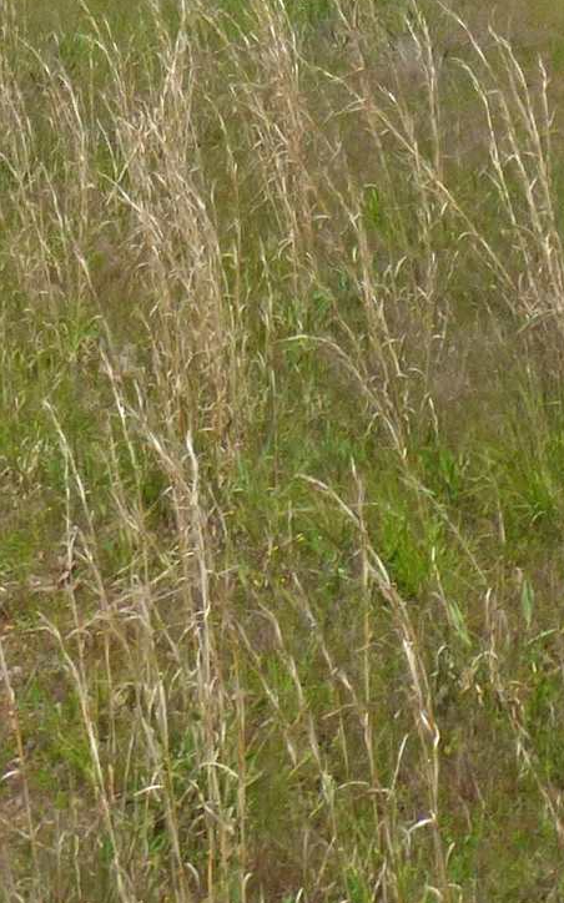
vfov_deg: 20.4
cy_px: -368
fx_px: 2215
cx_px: 278
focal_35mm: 90
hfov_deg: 14.5
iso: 100
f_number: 3.2
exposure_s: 1/2000
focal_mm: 3.58
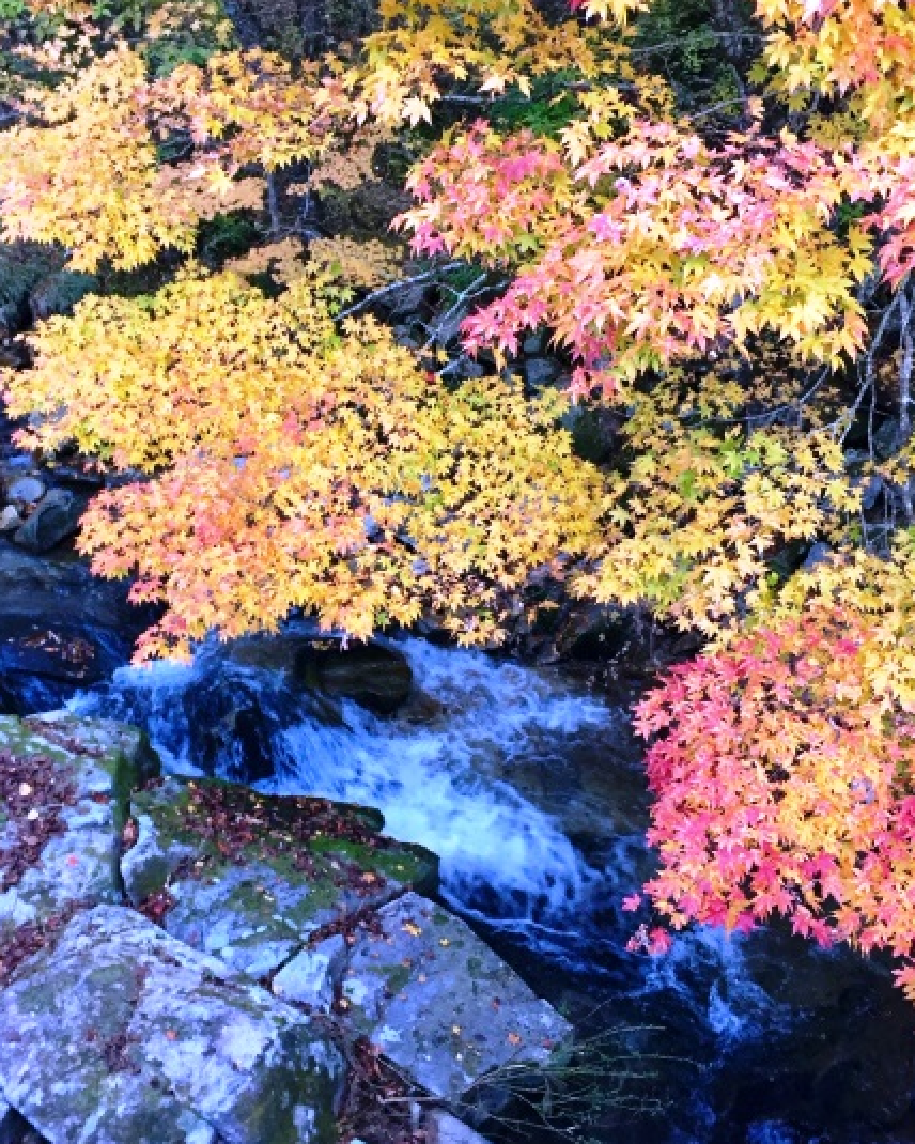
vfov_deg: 47.9
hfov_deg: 39.1
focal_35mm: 38
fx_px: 1286
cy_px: 571
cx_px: 402
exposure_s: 1/30
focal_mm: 4.15
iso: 100
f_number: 2.2
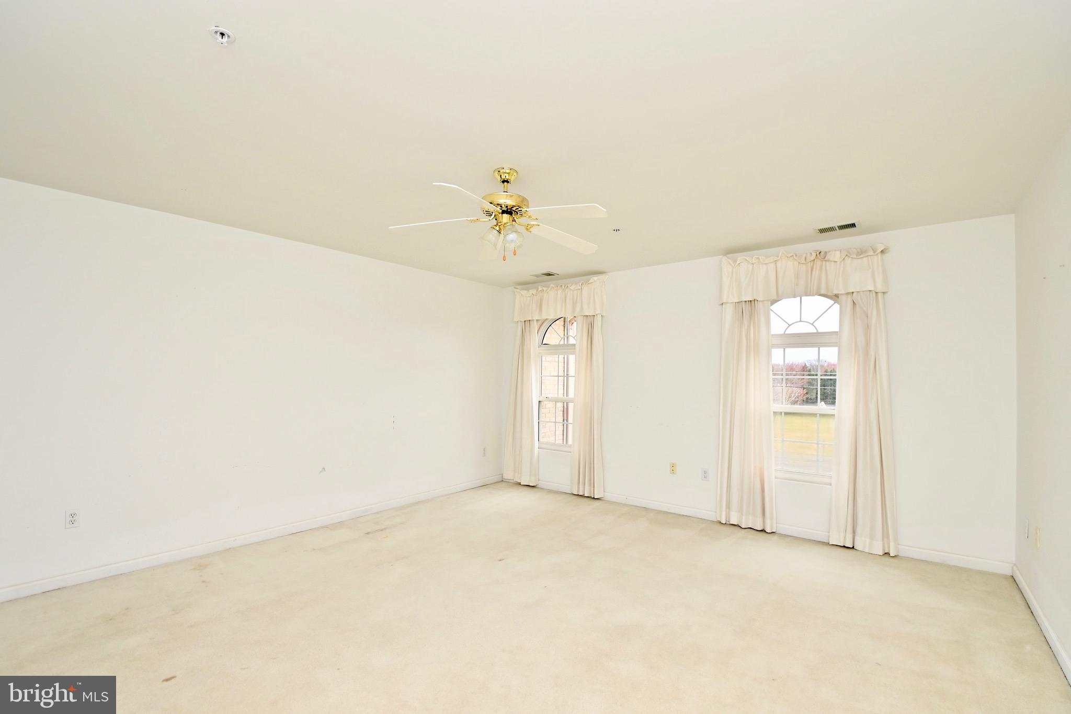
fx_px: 446
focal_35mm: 15
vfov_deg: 77.3
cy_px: 357
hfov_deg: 100.4
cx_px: 536
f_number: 7.1
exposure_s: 1/160
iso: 200
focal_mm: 10
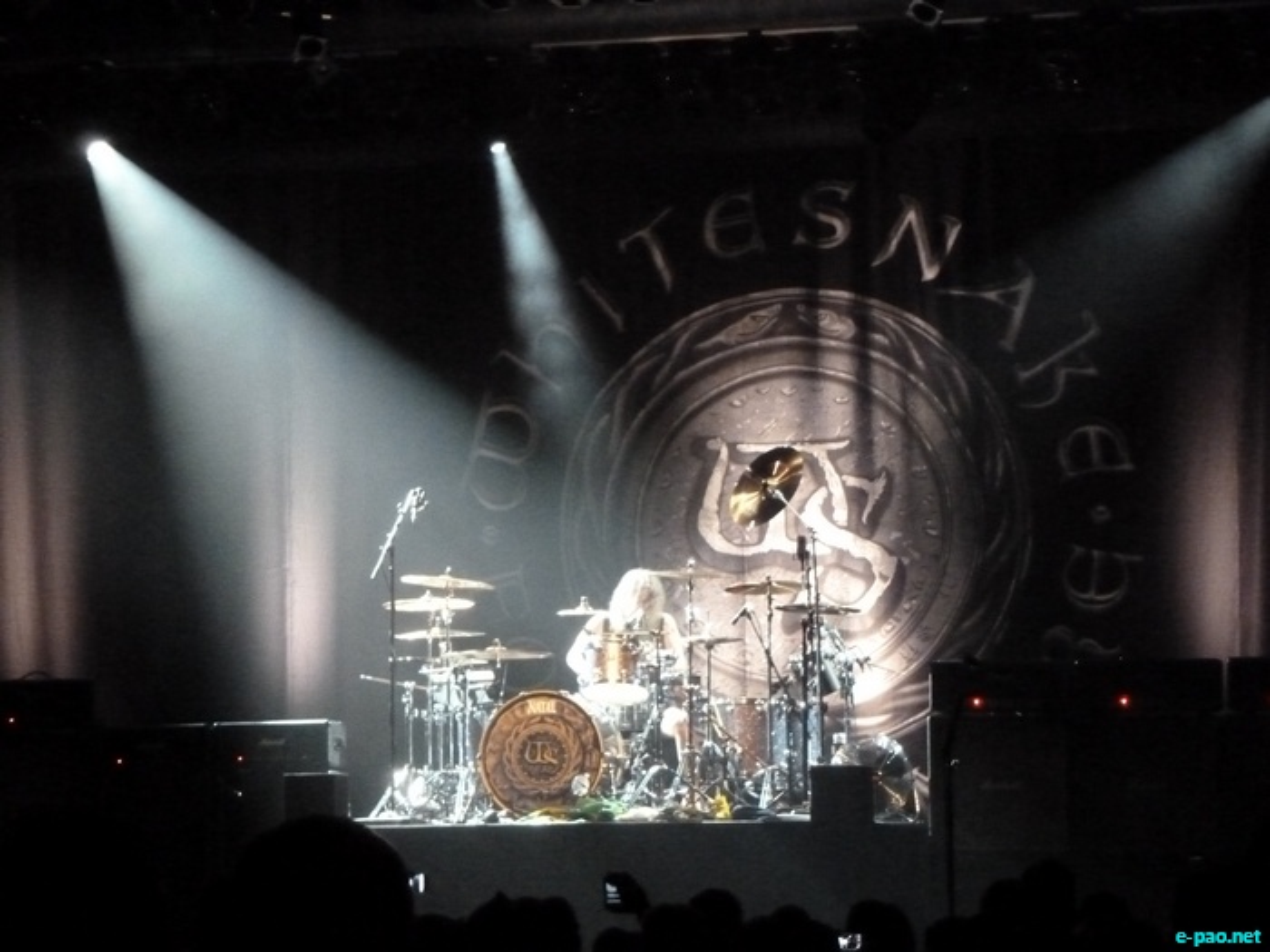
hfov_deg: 16.3
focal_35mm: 121
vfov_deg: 12.2
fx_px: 4439
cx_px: 635
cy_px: 476
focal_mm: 21.7
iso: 1600
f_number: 5.1
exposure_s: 1/15
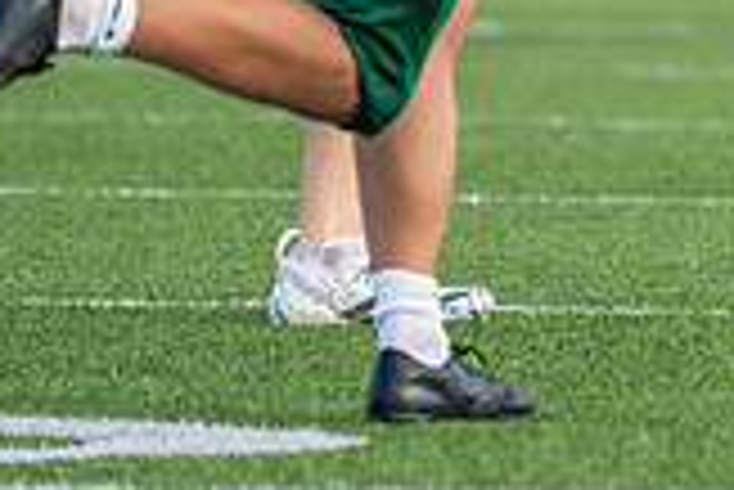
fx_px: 15387
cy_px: -422
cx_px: 1697
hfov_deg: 2.7
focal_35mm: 754
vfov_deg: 1.8
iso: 500
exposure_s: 1/1600
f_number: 2.8
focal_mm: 154
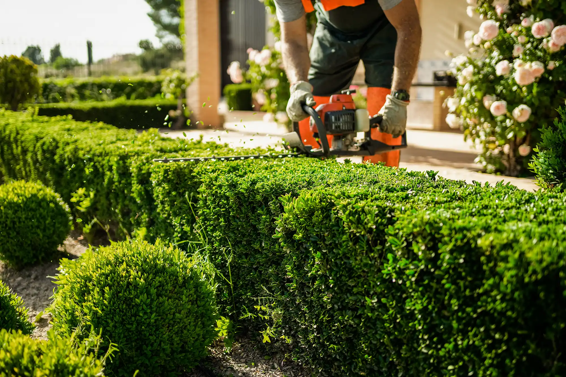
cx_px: 283
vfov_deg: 37.8
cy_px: 188
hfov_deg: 54.4
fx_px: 550
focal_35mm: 35
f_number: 1.8
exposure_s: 1/1250
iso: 100
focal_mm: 35
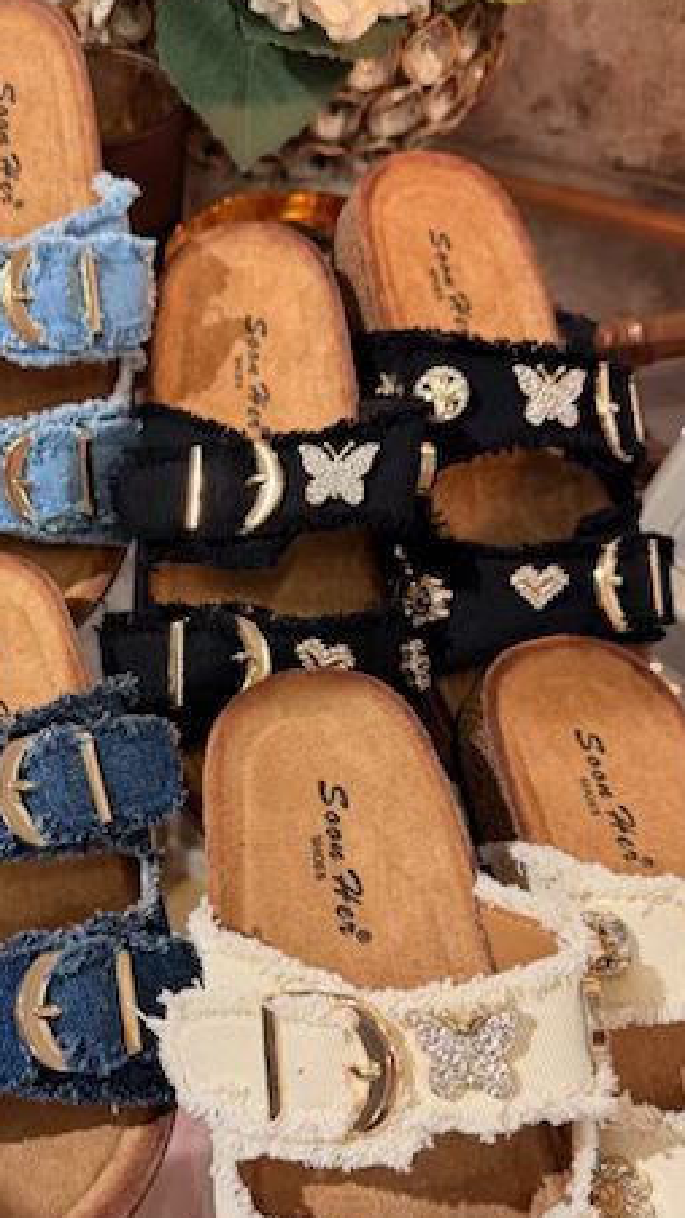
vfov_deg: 53.6
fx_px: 1196
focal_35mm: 37
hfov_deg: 31.5
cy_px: 738
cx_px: 191
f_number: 1.78
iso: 100
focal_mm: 6.76
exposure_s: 1/100
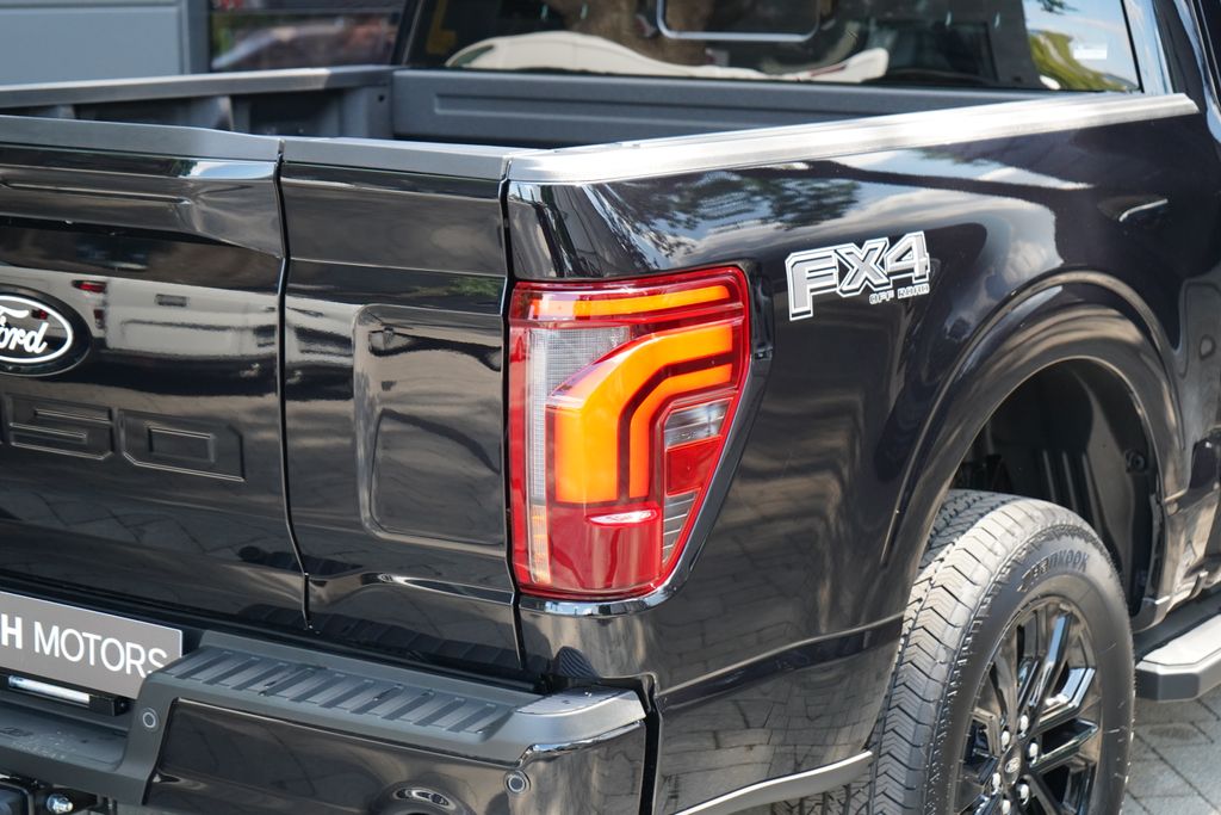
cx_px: 610
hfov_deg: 28.8
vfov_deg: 19.5
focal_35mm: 70
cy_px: 408
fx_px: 2374
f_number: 5.6
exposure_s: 1/160
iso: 2000
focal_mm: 70
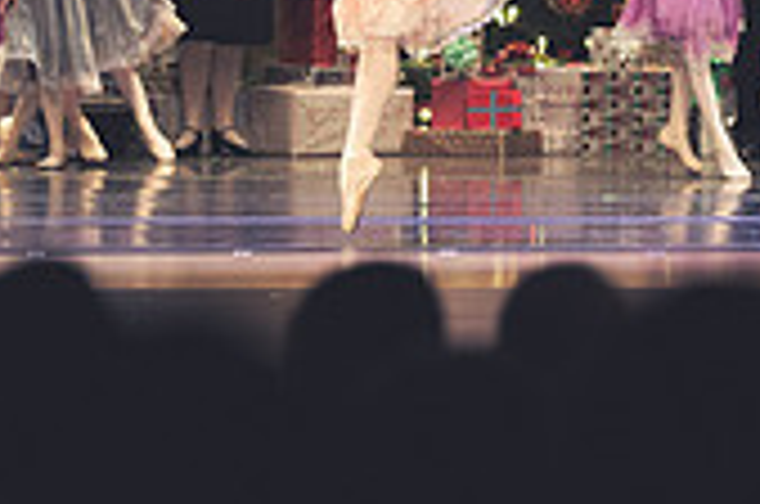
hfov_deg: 5.0
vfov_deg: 3.3
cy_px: -29
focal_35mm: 413
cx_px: 423
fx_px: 8702
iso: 1100
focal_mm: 120
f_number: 2.8
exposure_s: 1/320
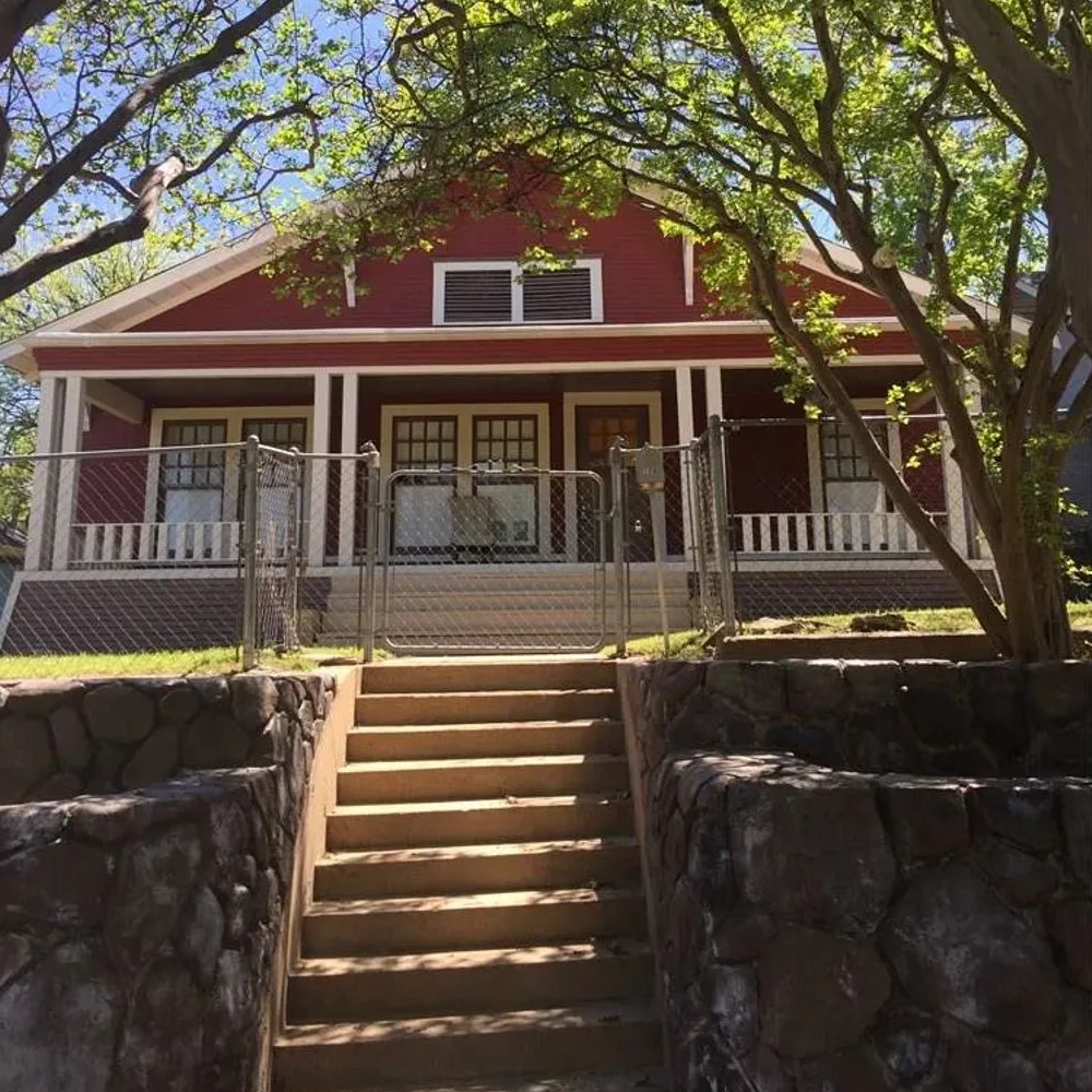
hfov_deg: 47.2
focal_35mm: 35
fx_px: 1249
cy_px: 357
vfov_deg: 46.4
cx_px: 535
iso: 32
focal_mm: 4.15
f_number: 2.2
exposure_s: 1/648
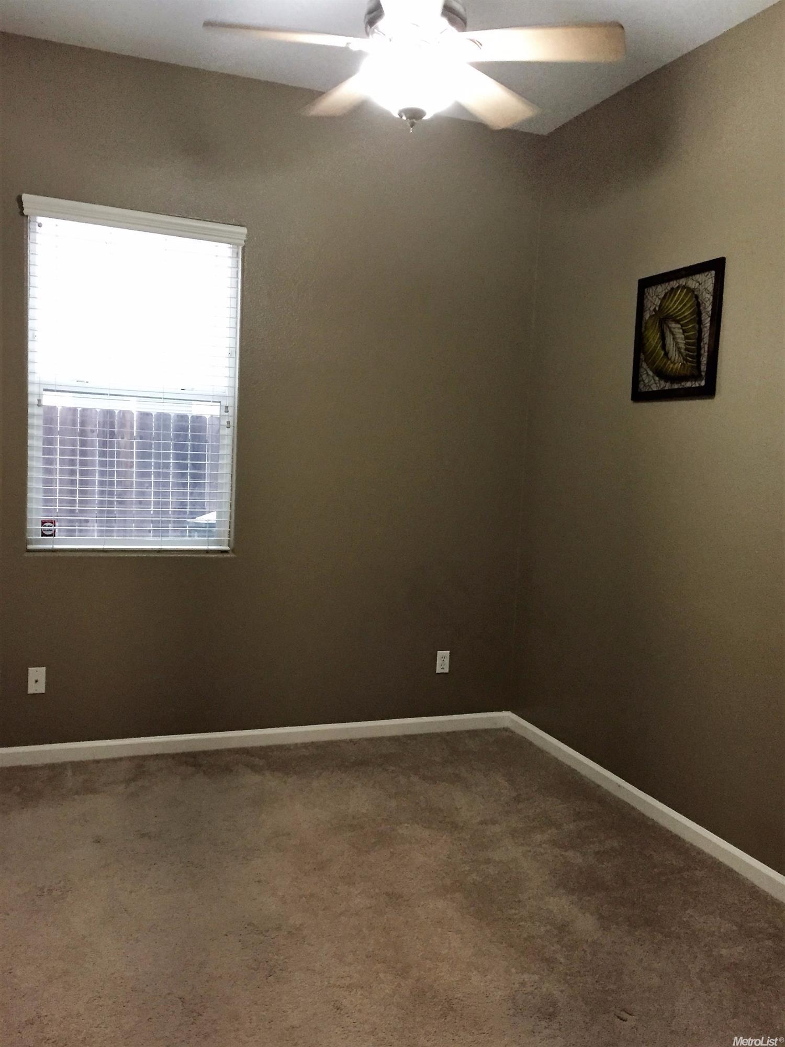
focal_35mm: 29
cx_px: 392
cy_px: 524
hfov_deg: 48.2
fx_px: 877
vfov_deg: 61.7
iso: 250
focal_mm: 4.15
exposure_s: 1/25
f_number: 2.2
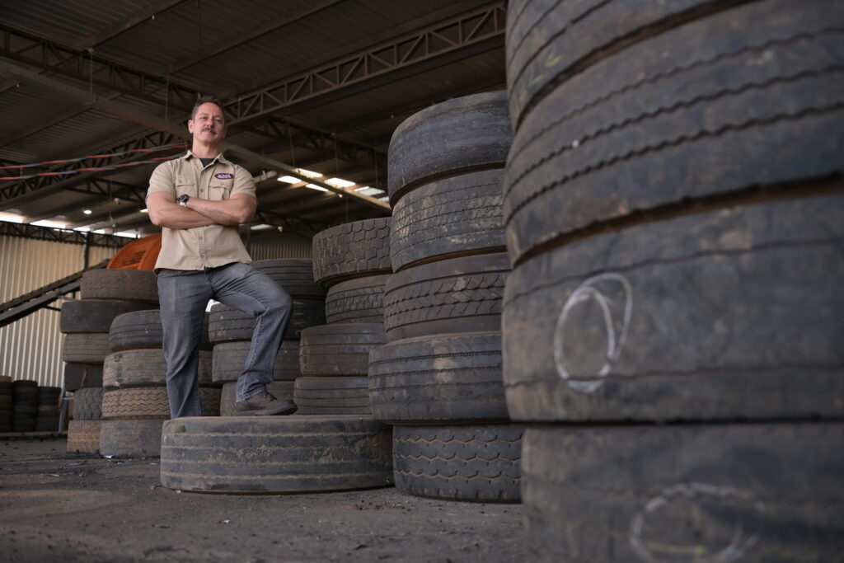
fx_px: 703
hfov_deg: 61.9
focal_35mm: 30
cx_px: 422
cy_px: 282
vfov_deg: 43.6
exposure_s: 1/1600
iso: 640
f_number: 1.8
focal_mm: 20
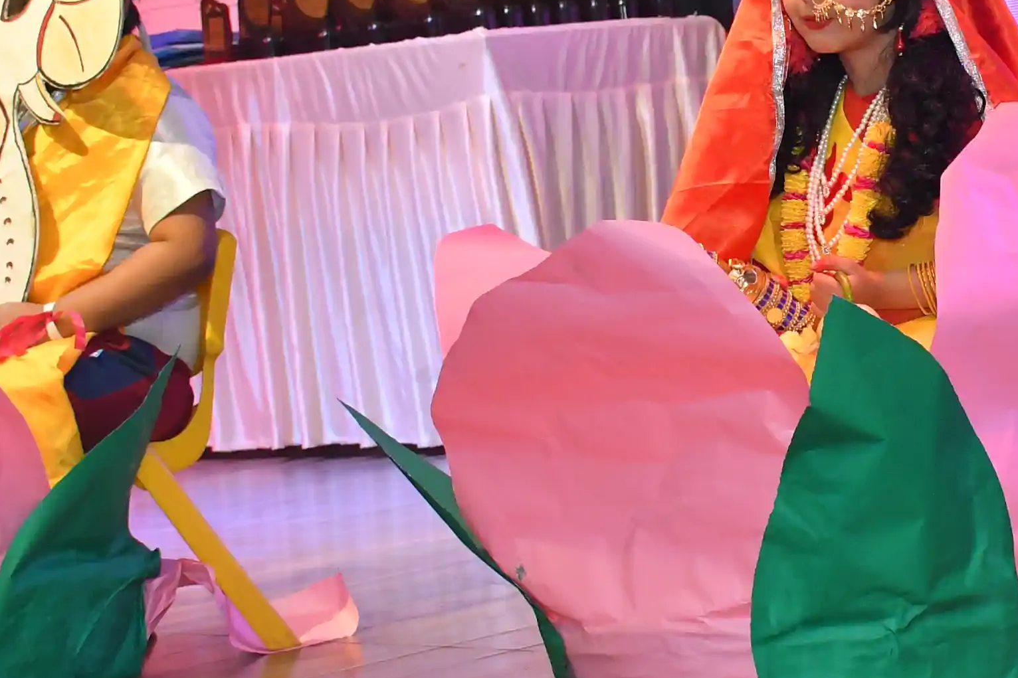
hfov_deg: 14.6
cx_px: 898
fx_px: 3930
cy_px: 235
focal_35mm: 139
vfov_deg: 9.9
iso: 1600
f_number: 5.6
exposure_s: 1/100
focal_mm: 34
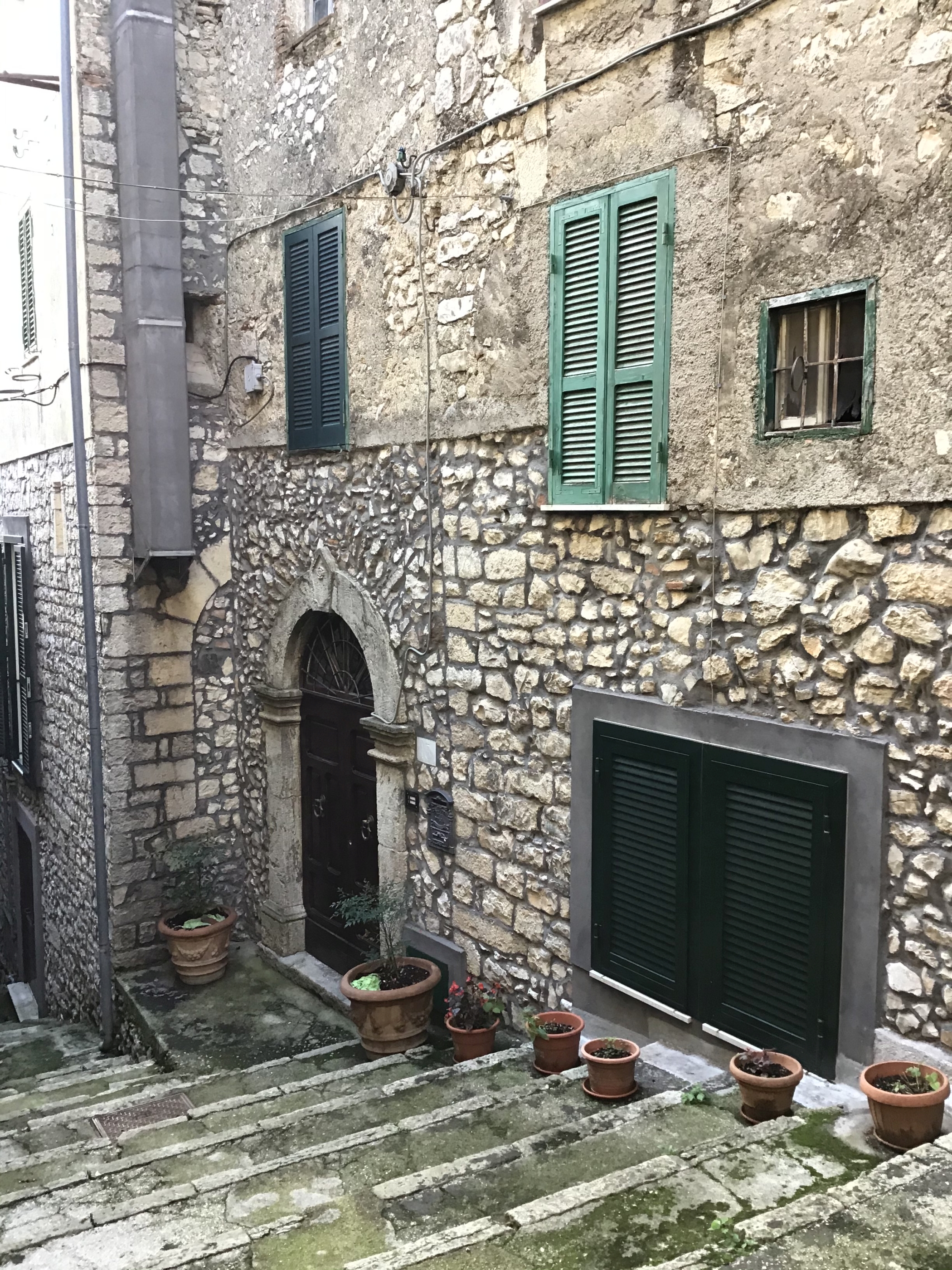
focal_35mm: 31
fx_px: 1137
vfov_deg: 58.4
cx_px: 476
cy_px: 635
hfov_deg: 45.4
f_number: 2.4
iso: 50
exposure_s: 1/33
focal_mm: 3.3
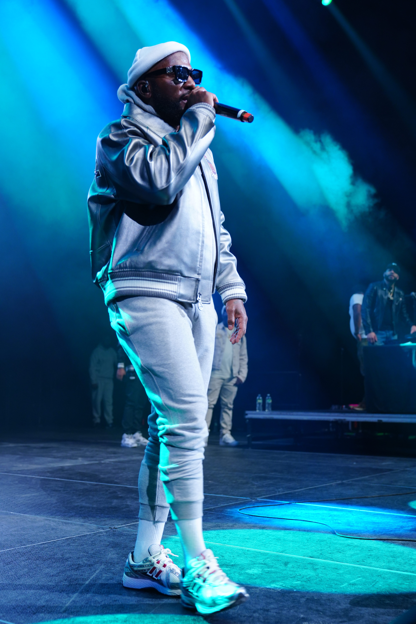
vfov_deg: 47.4
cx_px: 208
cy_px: 312
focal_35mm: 41
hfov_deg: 32.6
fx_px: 711
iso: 800
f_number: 3.5
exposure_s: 1/125
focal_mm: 41
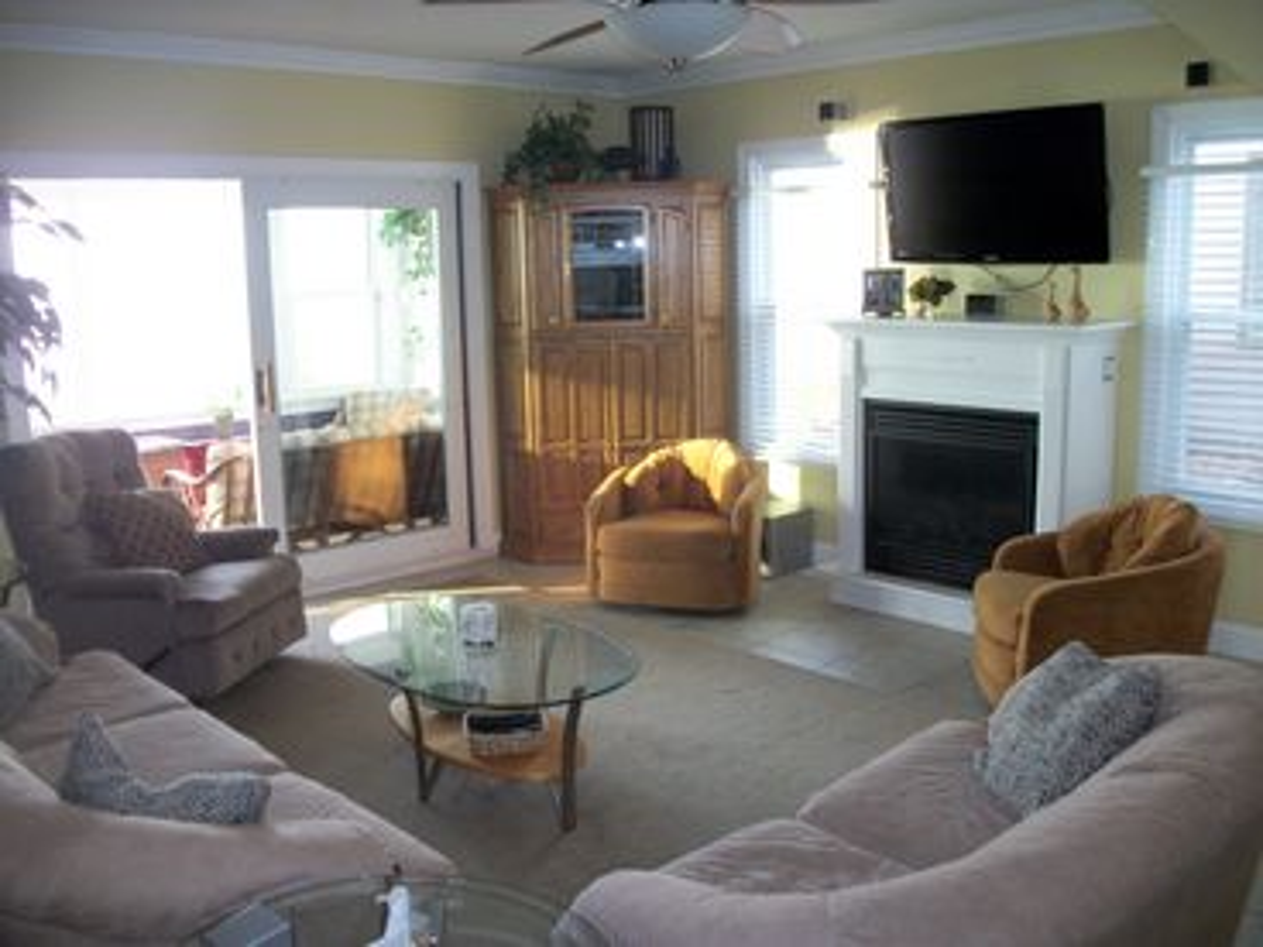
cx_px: 632
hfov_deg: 56.8
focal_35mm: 32
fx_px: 1168
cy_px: 474
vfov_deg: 44.2
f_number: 2.9
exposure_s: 1/30
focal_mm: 5.7
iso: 160
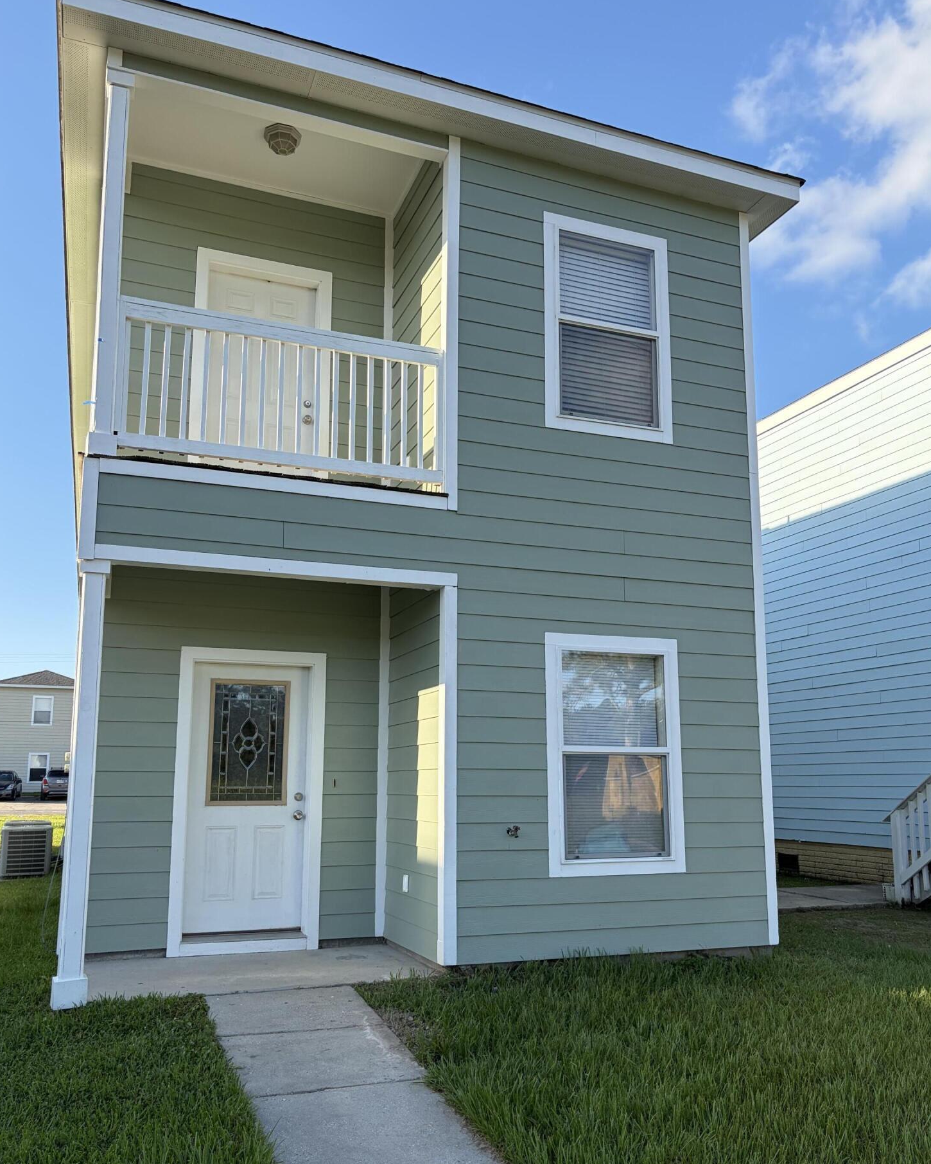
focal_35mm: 28
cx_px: 464
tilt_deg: +8.7
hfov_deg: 51.5
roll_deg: +0.7
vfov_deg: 62.1
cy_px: 626
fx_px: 965
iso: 64
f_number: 1.6
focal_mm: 5.96
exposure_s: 1/1337
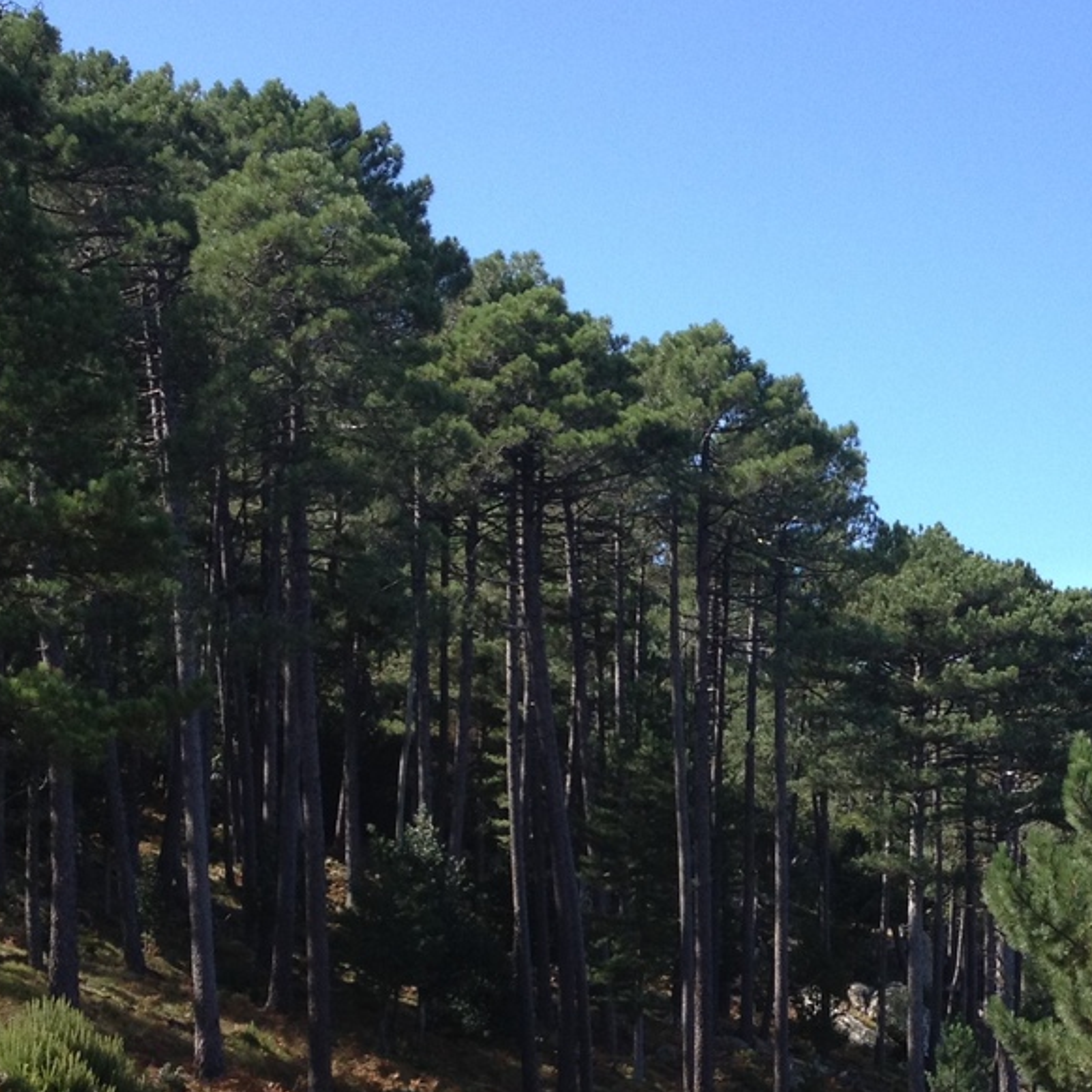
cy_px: 1002
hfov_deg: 20.1
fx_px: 3034
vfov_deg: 20.0
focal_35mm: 85
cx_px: 940
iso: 64
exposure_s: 1/606
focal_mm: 4.28
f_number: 2.4
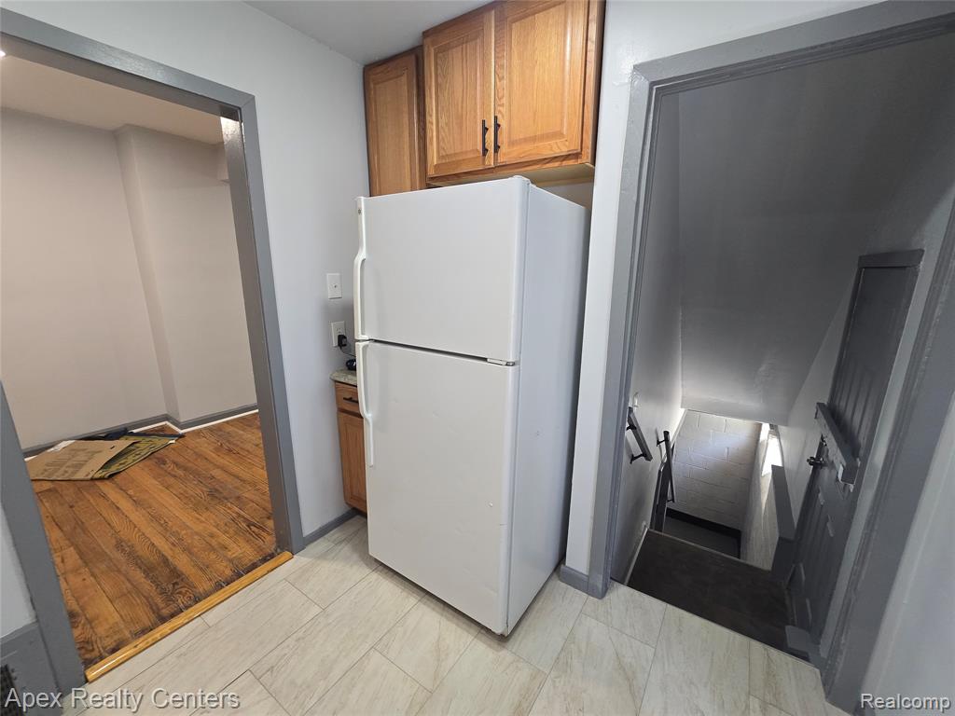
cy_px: 358
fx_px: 359
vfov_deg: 89.9
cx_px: 478
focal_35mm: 13
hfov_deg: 106.2
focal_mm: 2.2
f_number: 2.2
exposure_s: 1/60
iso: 200
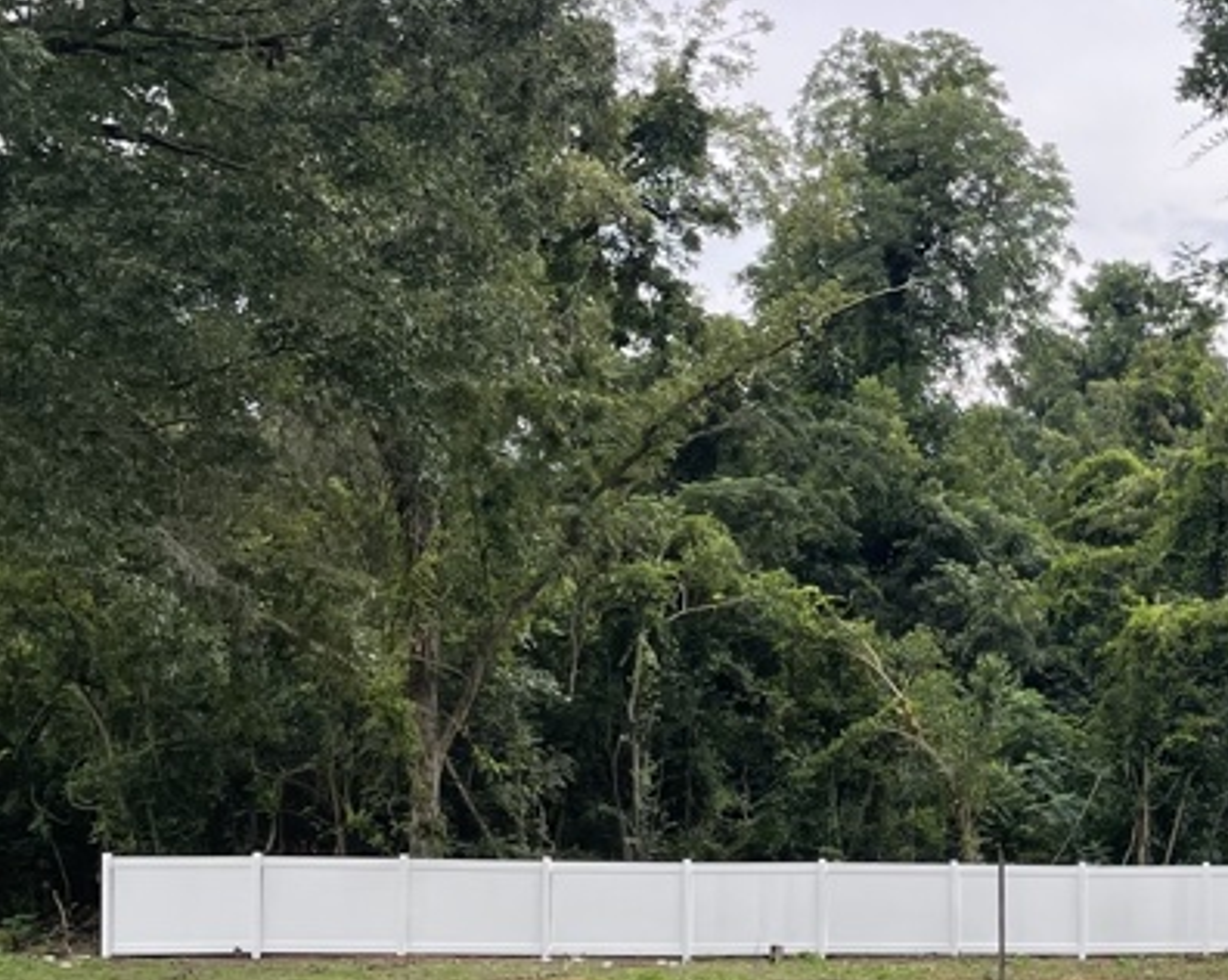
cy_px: 825
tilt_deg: +1.7
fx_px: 2796
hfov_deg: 22.2
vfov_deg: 19.6
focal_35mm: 77
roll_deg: +1.3
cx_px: 1609
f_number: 1.6
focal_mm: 4.2
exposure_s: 1/895
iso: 32
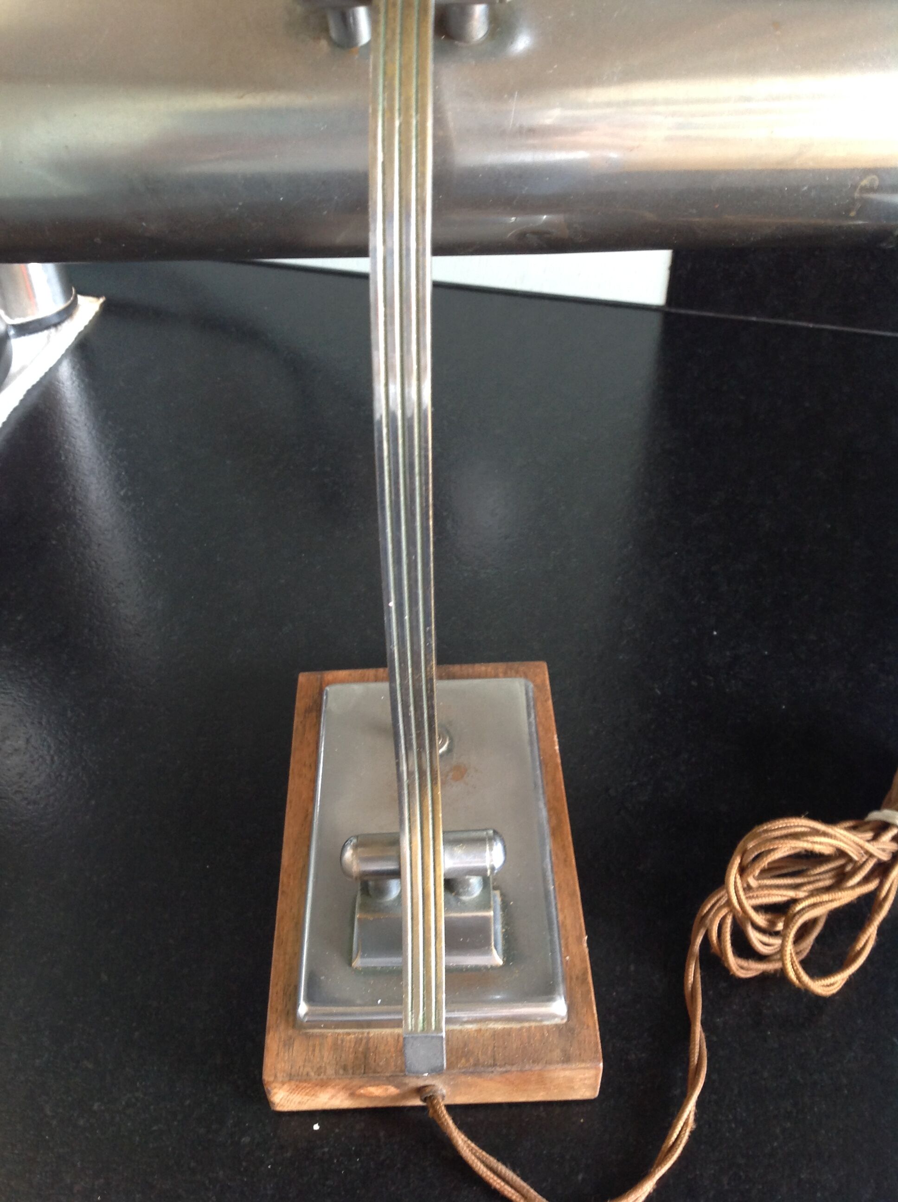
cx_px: 449
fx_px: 1214
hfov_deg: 40.6
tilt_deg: -41.6
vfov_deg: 52.7
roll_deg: +2.6
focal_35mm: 35
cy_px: 601
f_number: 2.4
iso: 100
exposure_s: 1/15
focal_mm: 4.28
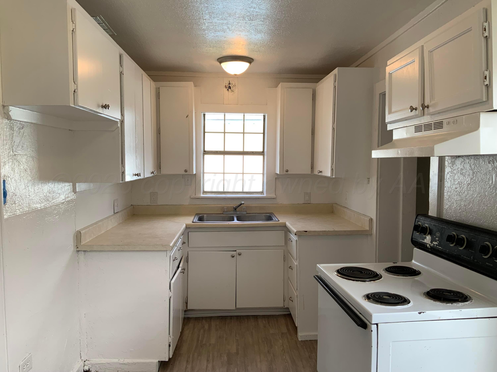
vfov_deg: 48.2
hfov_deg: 61.7
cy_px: 186
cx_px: 248
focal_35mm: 29
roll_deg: -1.2
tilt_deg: -1.5
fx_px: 416
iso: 25
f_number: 1.8
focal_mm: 3
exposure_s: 1/120
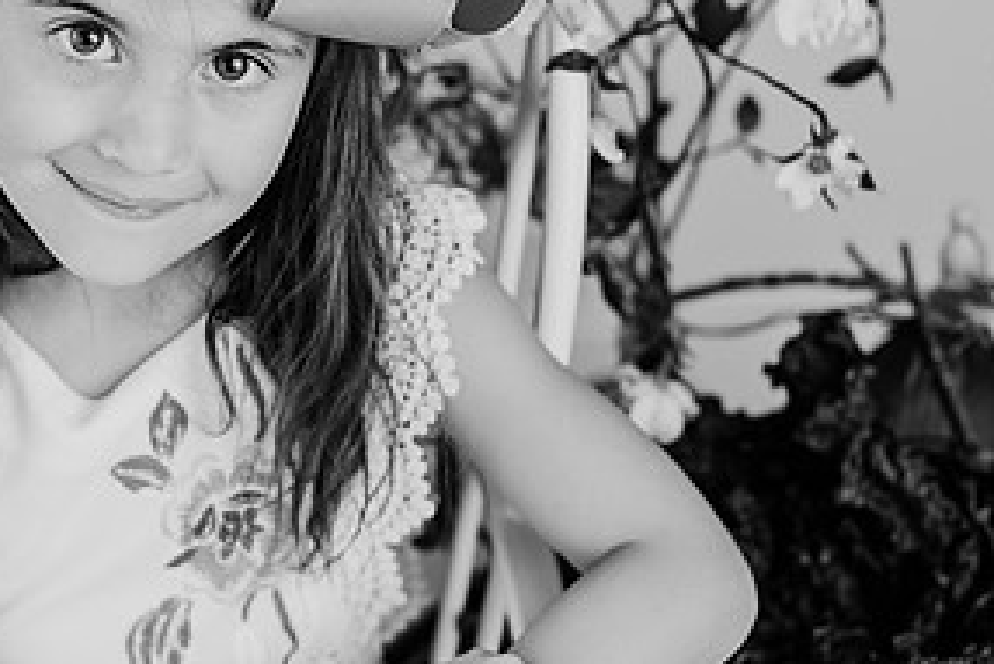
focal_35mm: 105
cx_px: 201
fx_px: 2901
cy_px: 228
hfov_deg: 19.3
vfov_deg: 13.0
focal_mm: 50
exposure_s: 1/160
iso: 125
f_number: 2.8
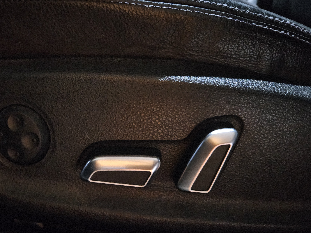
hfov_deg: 62.9
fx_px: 252
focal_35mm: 28
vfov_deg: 49.7
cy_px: 111
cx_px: 125
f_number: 1.8
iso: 5000
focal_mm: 5.4
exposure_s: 1/15
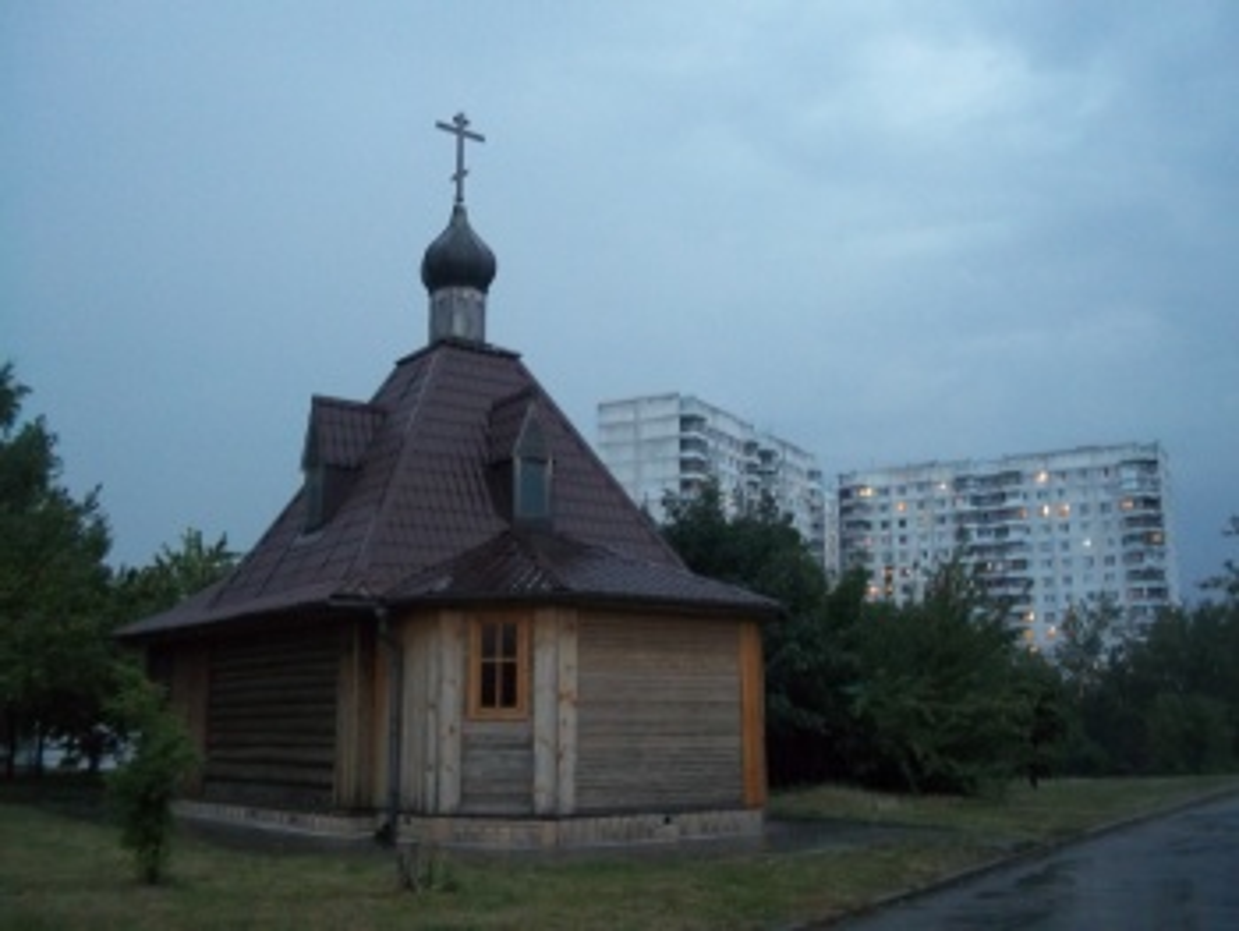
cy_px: 466
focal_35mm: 36
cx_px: 620
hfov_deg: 51.3
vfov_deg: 39.7
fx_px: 1289
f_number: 3.1
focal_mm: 6.5
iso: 320
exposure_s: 1/8
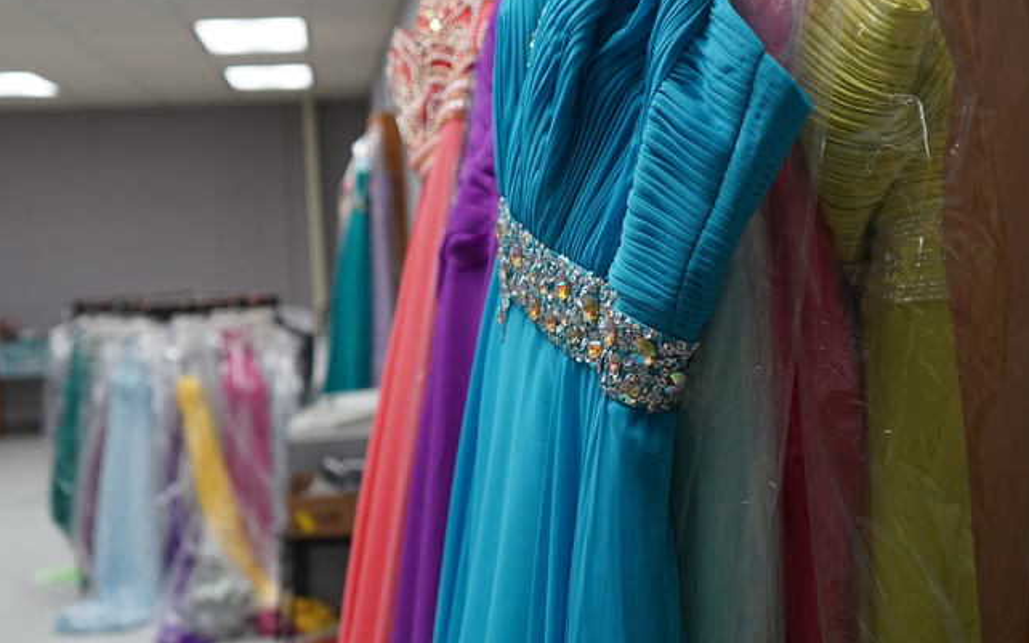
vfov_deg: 24.8
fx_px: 1458
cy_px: 260
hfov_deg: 38.9
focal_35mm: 52
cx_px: 493
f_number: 4
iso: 1250
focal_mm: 32
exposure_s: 1/160
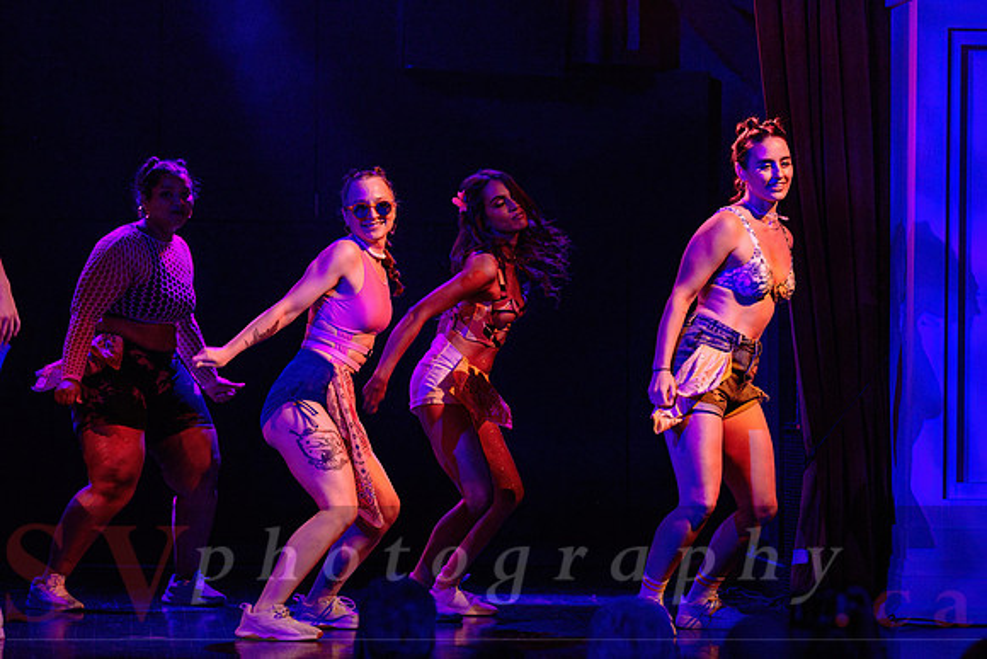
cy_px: 215
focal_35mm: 175
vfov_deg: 7.8
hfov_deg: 11.7
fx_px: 4800
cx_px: 664
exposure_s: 1/200
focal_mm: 130
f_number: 2.8
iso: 1600
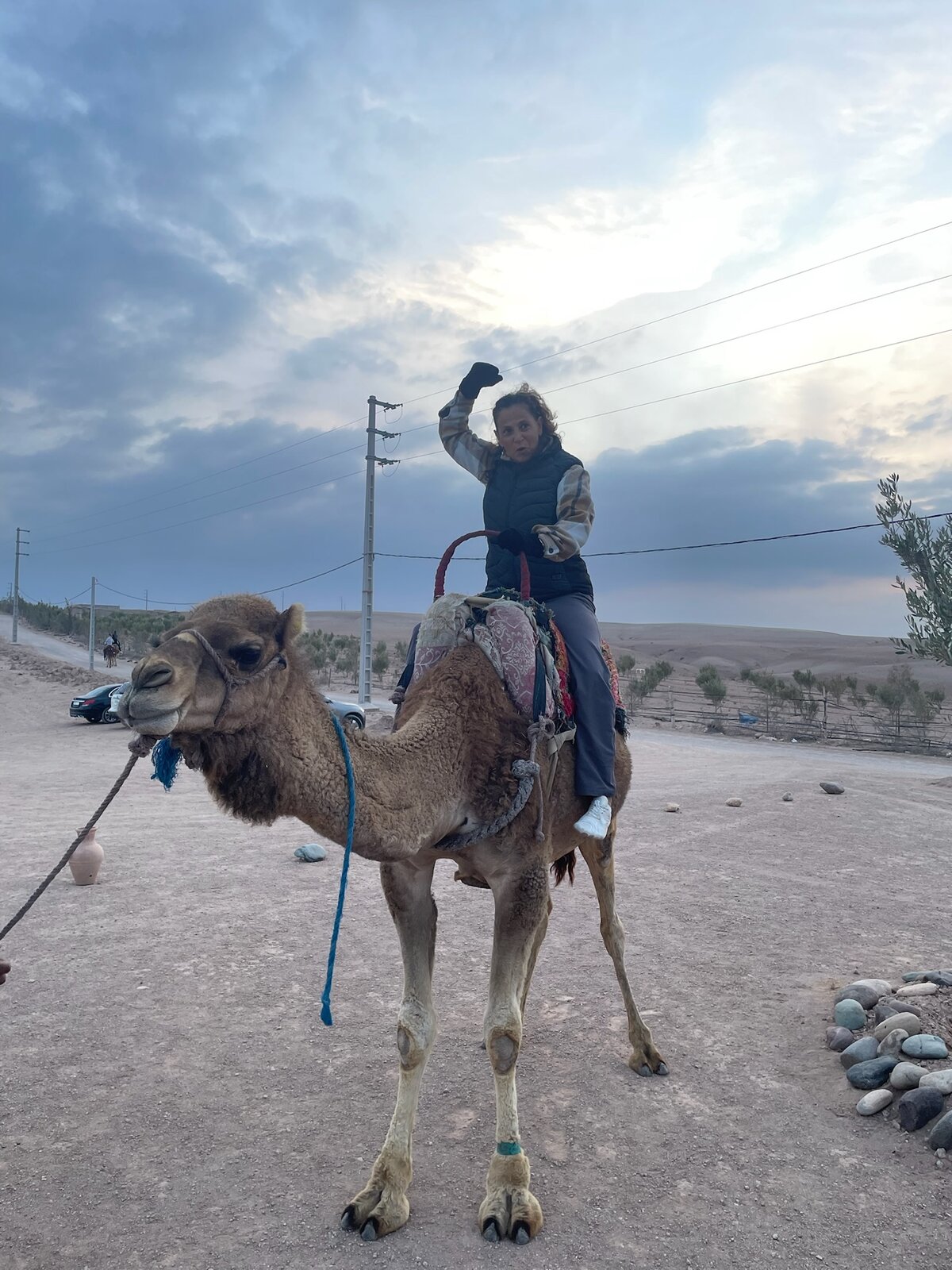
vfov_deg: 67.3
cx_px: 476
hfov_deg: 53.1
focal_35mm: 26
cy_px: 635
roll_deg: -0.7
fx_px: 953
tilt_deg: +1.7
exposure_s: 1/121
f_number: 1.6
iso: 125
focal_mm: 4.2
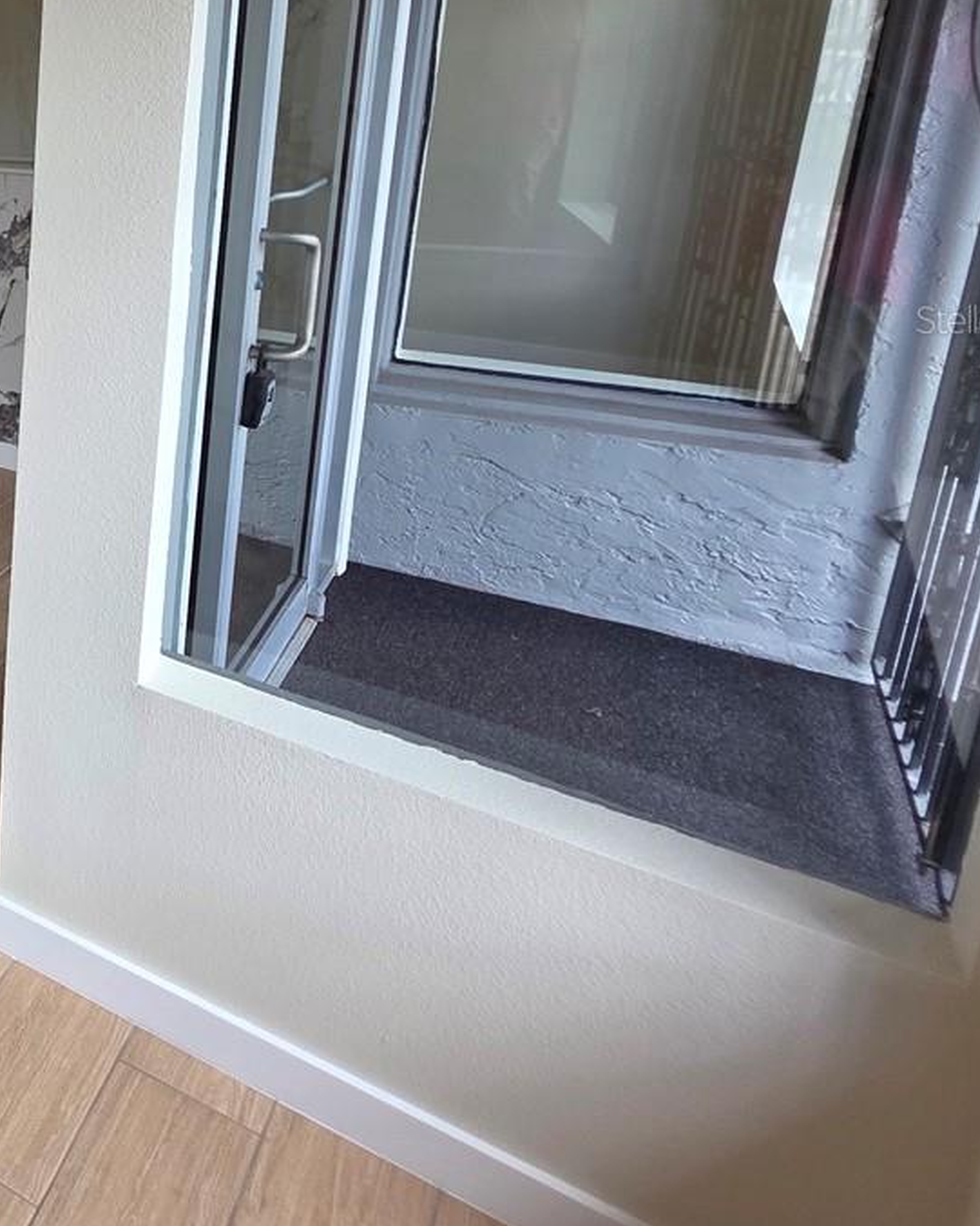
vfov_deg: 56.1
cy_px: 319
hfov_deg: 32.6
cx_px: -362
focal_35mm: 30
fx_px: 1088
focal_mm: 2.2
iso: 160
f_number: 1.9
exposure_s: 1/359
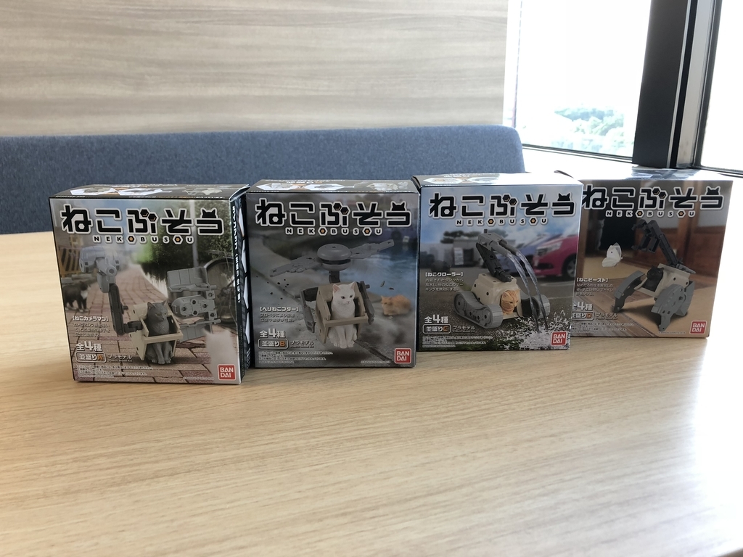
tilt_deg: -16.0
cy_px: 278
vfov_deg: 49.7
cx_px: 372
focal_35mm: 28
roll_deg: +1.2
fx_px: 601
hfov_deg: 63.4
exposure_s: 1/33
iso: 25
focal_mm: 3.99
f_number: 1.8
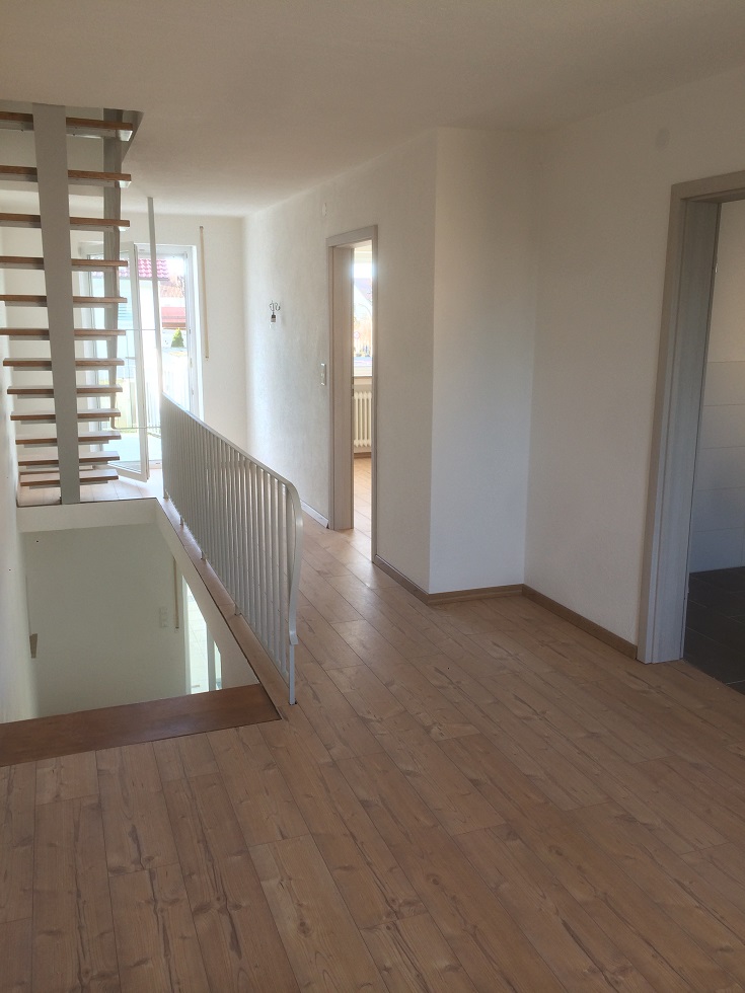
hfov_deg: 46.8
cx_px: 372
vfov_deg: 60.0
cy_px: 496
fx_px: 861
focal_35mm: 30
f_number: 2.2
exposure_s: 1/40
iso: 40
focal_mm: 4.12
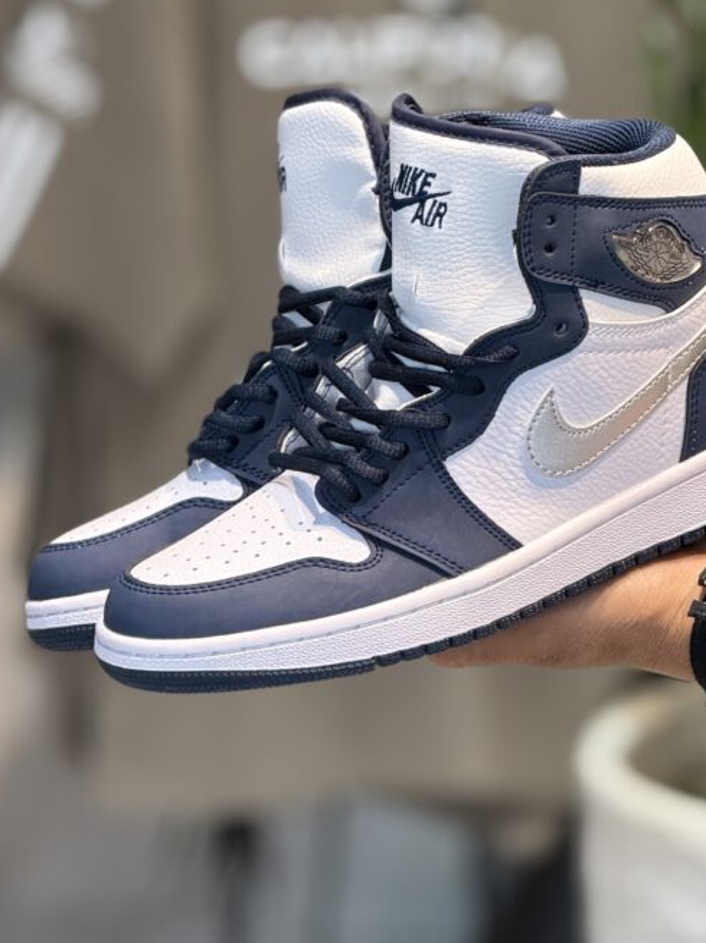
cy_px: 353
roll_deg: -2.5
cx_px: 425
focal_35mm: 188
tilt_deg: -13.1
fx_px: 5116
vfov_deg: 10.5
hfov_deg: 7.9
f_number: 2.8
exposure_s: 1/100
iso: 125
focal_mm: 15.66
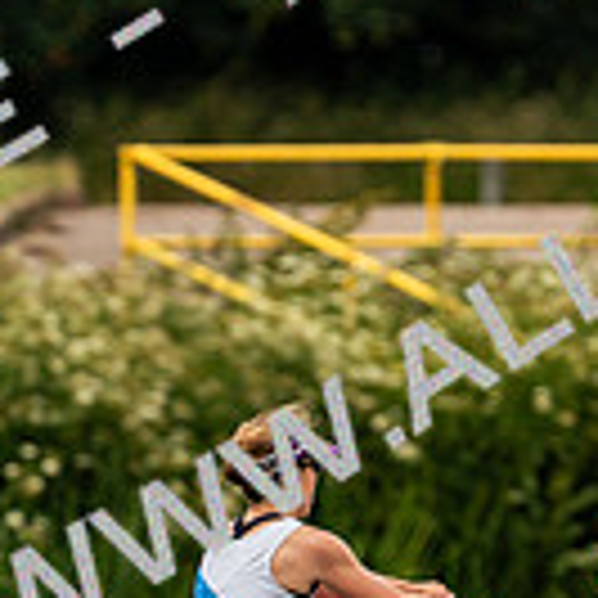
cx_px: 517
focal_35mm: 2220
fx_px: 43389
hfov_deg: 0.8
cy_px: 663
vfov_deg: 0.8
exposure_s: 1/2000
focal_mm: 600
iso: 320
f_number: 6.3
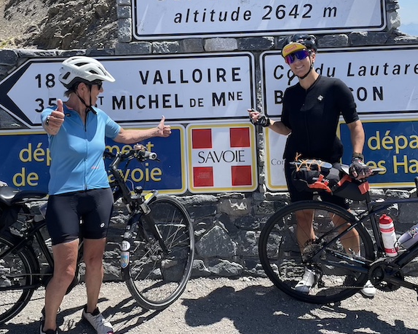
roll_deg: +2.4
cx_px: 192
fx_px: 470
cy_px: 123
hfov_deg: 47.9
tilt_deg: -9.3
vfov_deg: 38.9
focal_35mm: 38
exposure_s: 1/1916
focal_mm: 4.2
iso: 32
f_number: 1.6
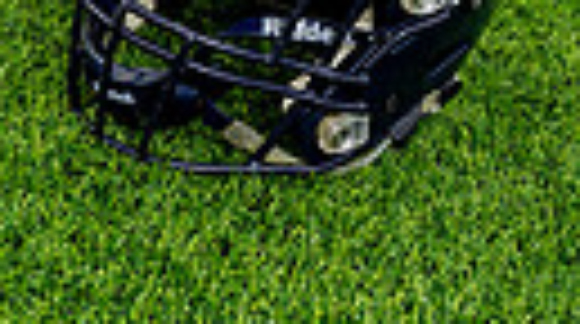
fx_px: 1689
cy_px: -626
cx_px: 193
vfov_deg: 9.0
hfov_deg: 19.4
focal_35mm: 110
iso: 160
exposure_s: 1/250
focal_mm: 30
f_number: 6.3
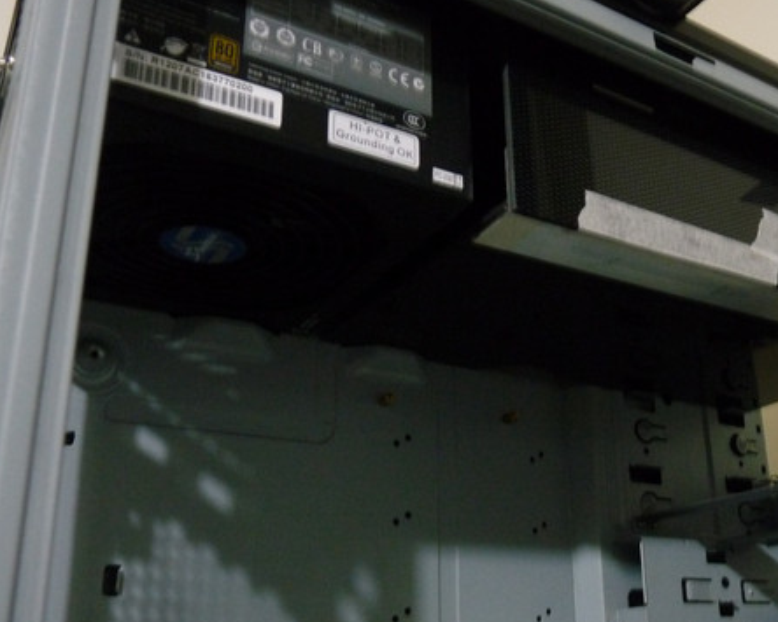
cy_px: 368
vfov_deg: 39.0
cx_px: 517
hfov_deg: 47.2
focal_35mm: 38
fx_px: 875
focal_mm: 4.8
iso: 400
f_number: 2.8
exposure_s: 1/6
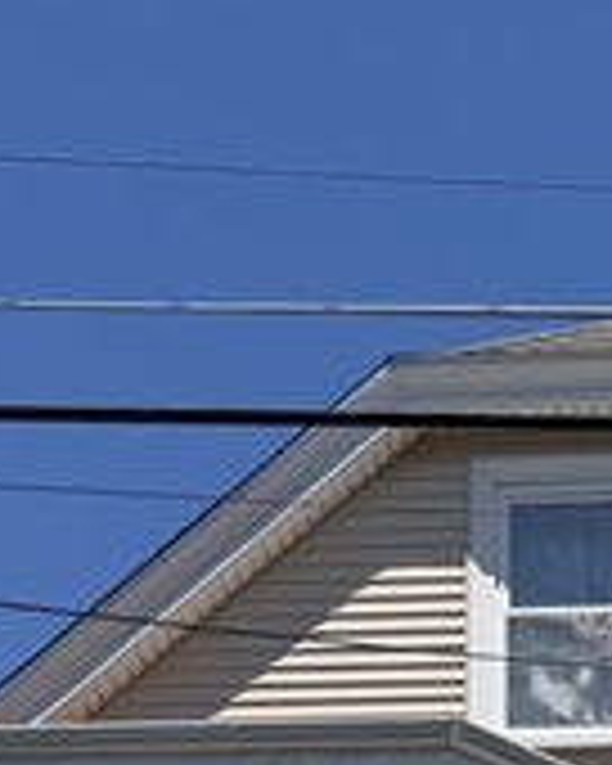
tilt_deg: +12.8
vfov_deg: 15.1
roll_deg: -0.4
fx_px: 2400
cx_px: 756
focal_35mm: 106
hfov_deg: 14.1
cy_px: 1467
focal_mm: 6.76
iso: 80
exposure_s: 1/6173
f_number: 1.78
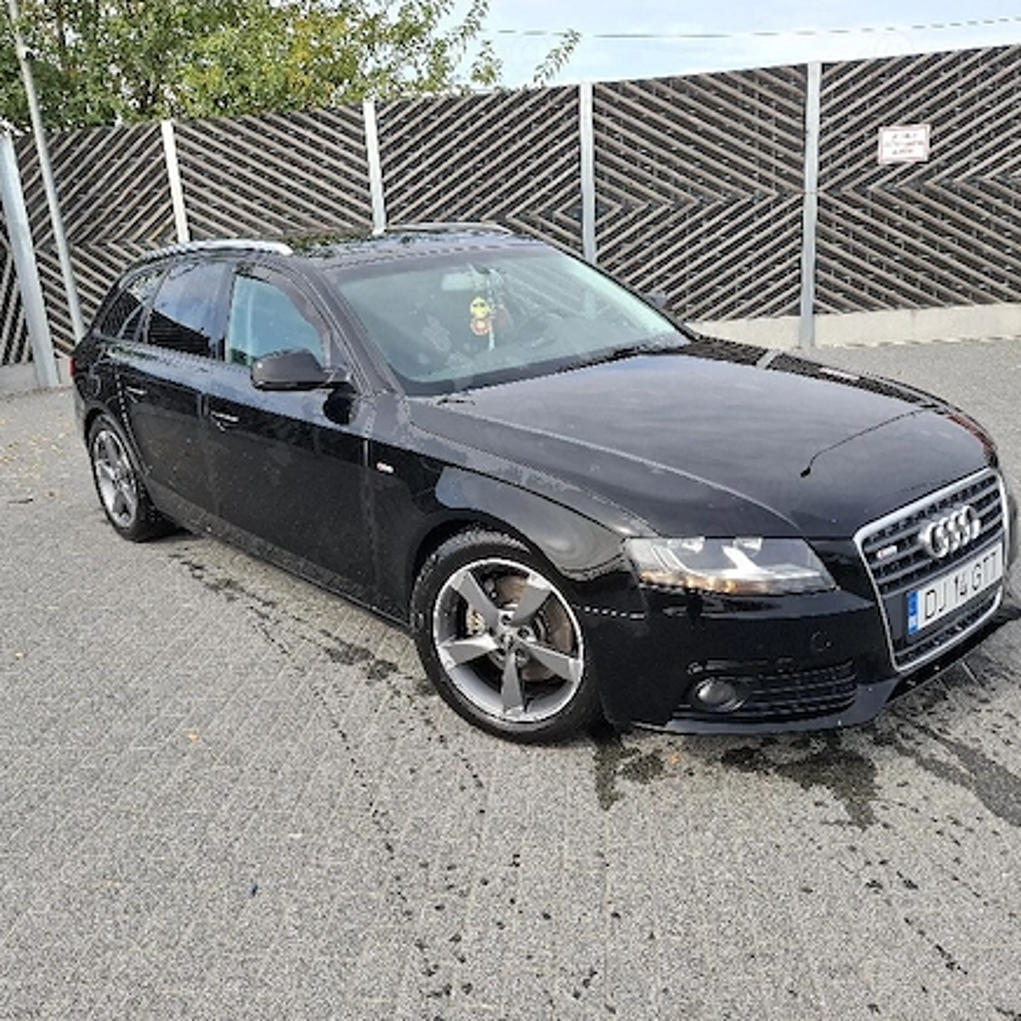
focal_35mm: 28
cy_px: 520
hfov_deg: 57.3
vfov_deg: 57.3
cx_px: 492
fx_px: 934
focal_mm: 5.54
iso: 50
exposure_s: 1/909
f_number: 1.8
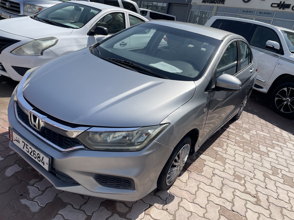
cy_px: 110
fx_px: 221
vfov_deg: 53.1
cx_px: 147
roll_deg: -13.0
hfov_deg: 67.3
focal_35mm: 26
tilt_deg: -21.2
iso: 32
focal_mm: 4.2
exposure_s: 1/4831
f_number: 1.6
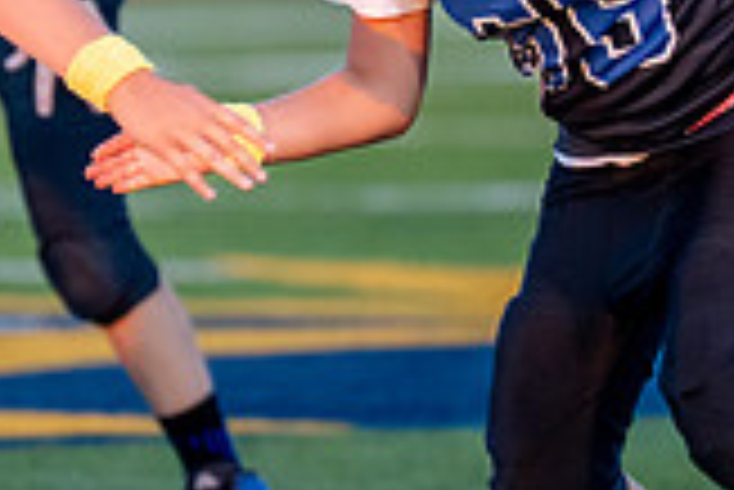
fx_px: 22631
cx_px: 425
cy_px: 103
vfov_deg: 1.2
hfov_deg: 1.9
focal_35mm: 1109
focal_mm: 200
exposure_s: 1/1250
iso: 1000
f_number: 2.8
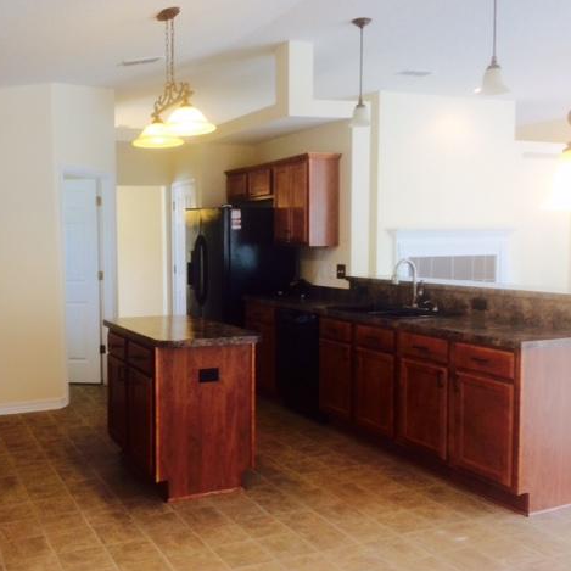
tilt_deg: -5.0
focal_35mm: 35
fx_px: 653
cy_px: 290
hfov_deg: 46.4
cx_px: 183
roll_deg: +0.4
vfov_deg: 47.2
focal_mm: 4.15
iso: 50
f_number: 2.2
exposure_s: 1/30
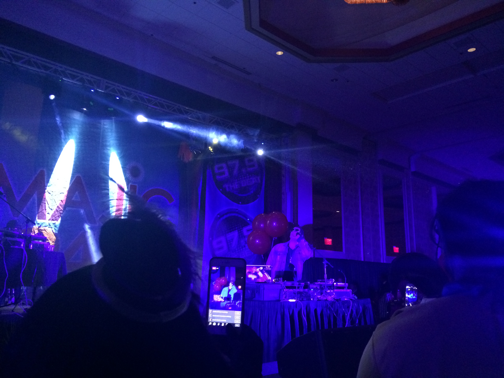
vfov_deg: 48.2
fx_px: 422
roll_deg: -1.0
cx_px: 252
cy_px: 189
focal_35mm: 29
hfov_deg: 61.7
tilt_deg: +11.9
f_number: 2.2
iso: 400
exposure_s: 1/15
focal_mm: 4.15
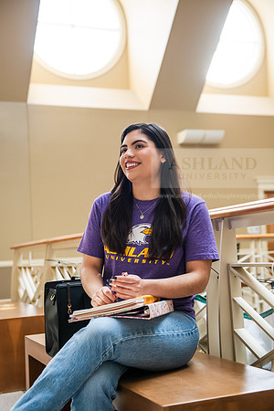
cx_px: 137
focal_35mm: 55
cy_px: 206
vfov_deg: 36.2
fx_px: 628
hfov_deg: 24.6
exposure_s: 1/200
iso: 1250
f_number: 3.5
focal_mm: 55
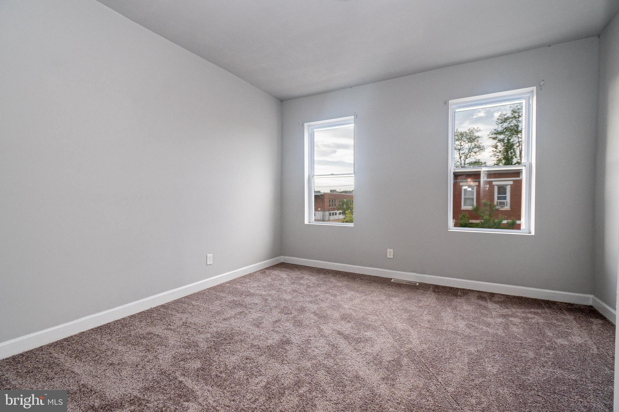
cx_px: 310
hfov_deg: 100.4
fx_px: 258
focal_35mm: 15
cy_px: 206
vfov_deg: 77.3
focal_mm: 10
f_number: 6.3
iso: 320
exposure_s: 1/40
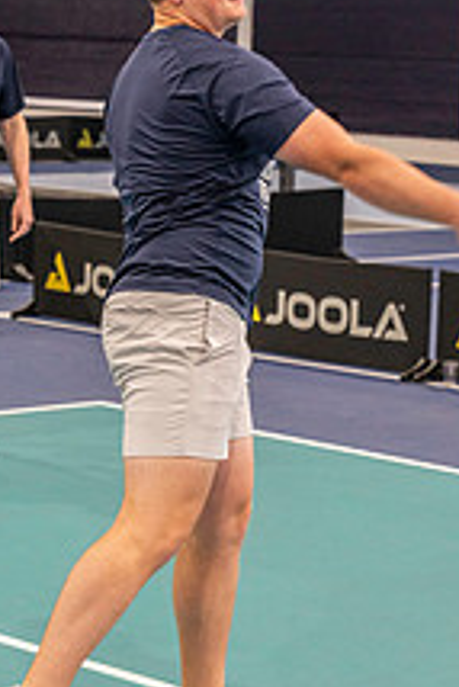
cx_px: 183
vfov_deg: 14.0
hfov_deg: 9.3
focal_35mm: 147
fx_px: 2807
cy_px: 311
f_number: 4.5
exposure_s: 1/200
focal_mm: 70
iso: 2500
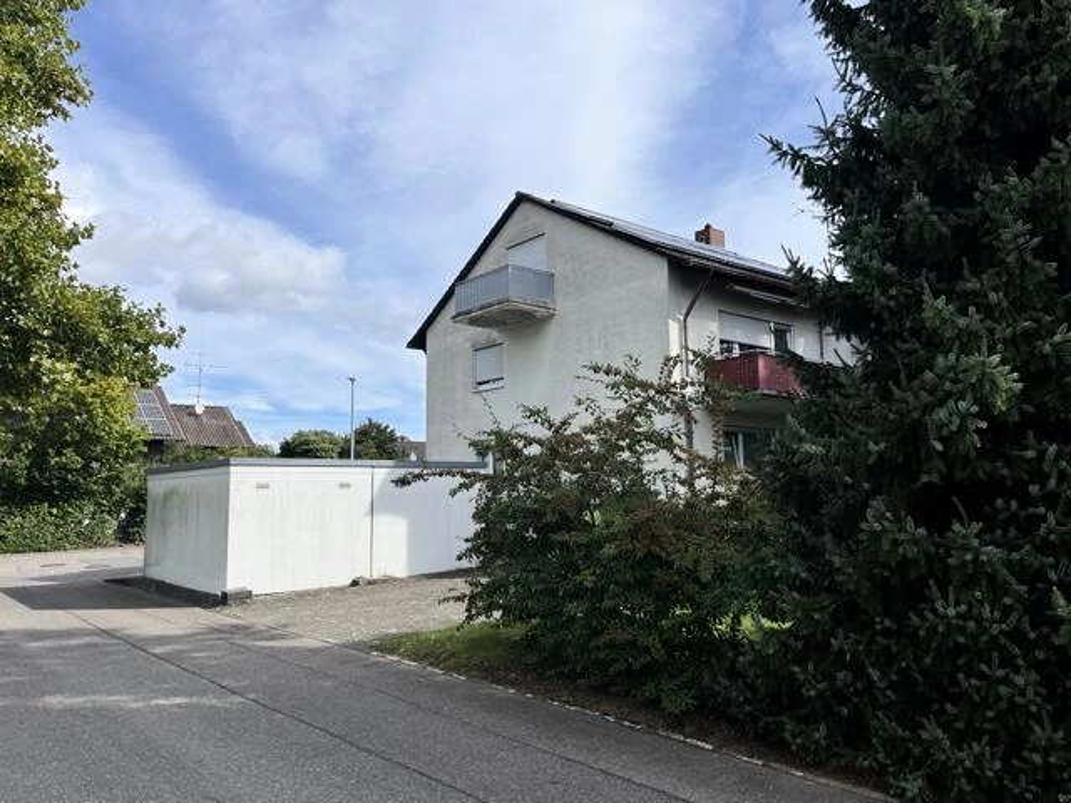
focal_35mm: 26
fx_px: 804
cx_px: 536
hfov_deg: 67.3
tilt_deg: +8.8
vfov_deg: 53.1
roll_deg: +0.3
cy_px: 402
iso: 50
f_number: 1.6
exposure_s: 1/3876
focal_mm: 5.1
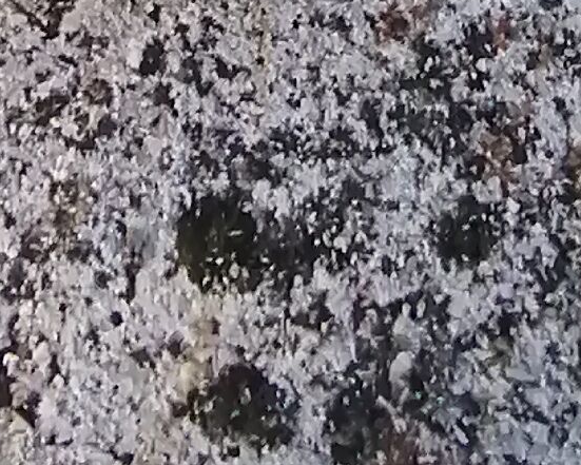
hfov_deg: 14.5
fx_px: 2287
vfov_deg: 9.8
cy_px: -766
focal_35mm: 133
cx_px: 345
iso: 160
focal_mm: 1.78
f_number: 2.4
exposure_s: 1/615
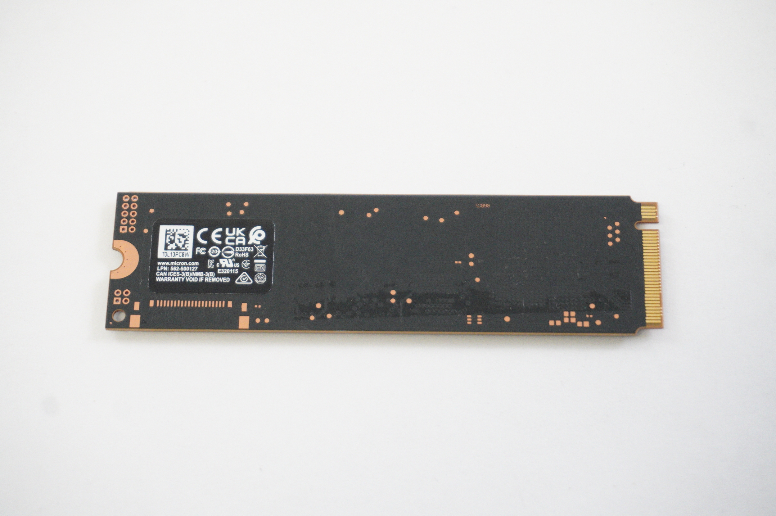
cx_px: 388
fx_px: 1615
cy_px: 258
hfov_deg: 27.0
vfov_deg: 18.1
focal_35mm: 75
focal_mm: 50
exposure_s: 1/100
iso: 3200
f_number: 5.6
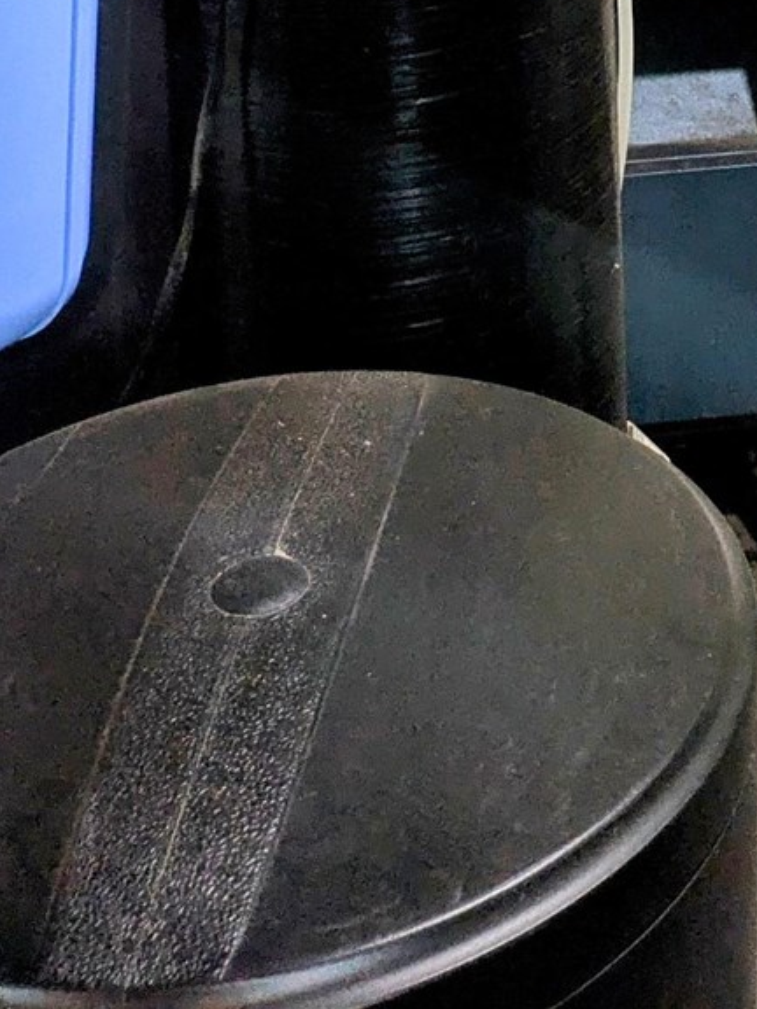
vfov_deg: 15.6
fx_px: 2916
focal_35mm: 100
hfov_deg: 14.0
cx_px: 1093
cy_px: -1007
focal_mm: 5.43
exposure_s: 1/40
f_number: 1.89
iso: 68
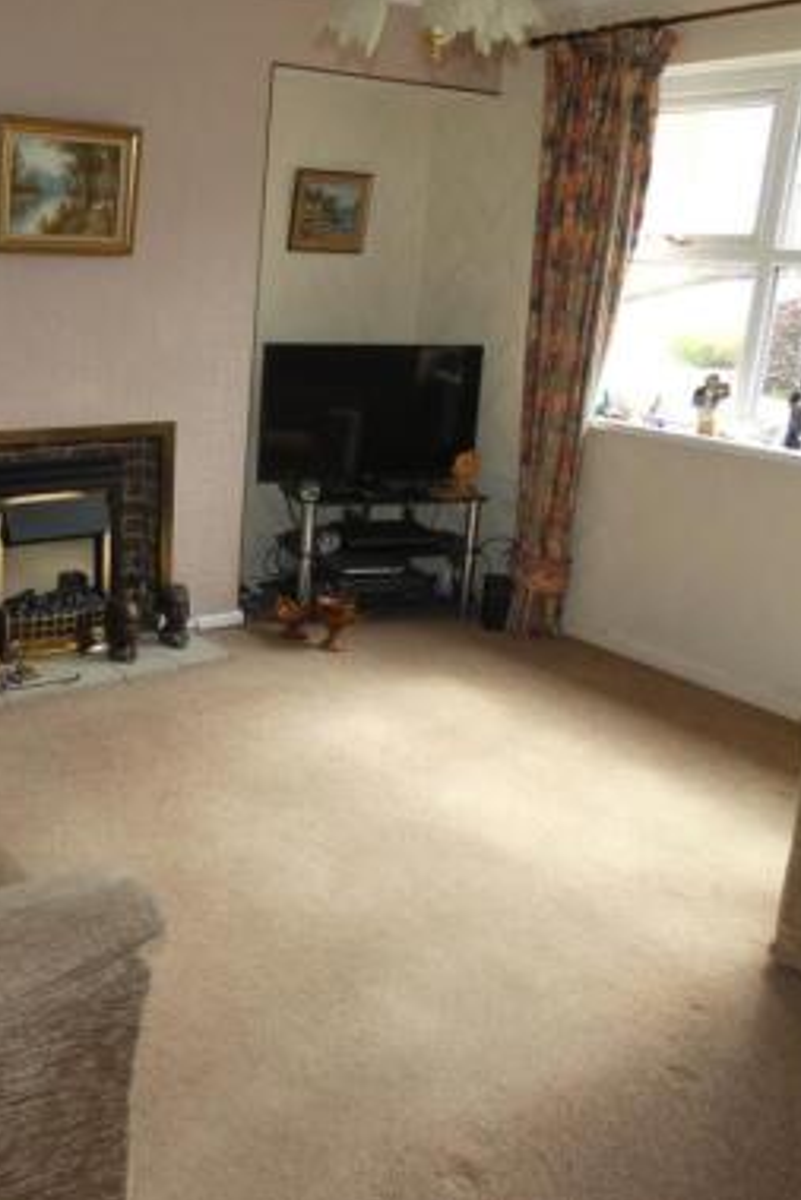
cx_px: 138
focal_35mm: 32
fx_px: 1067
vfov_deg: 58.5
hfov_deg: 39.2
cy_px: 521
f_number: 2.8
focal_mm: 3.6
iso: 100
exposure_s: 1/60
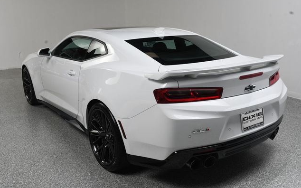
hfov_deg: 52.8
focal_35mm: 37
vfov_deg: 34.4
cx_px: 150
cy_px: 87
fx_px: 303
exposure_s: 1/160
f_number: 13
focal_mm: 24
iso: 100
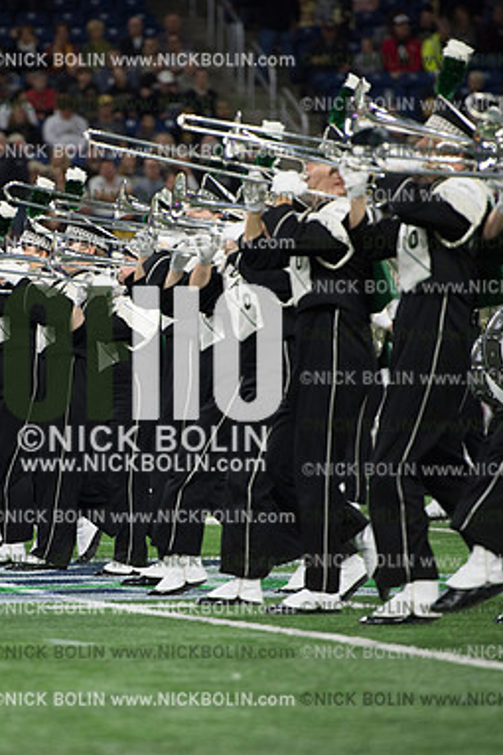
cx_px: 142
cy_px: 378
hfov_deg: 4.7
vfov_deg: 7.0
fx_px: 6188
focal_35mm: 295
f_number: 3.5
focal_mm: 195
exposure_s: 1/1600
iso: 2500
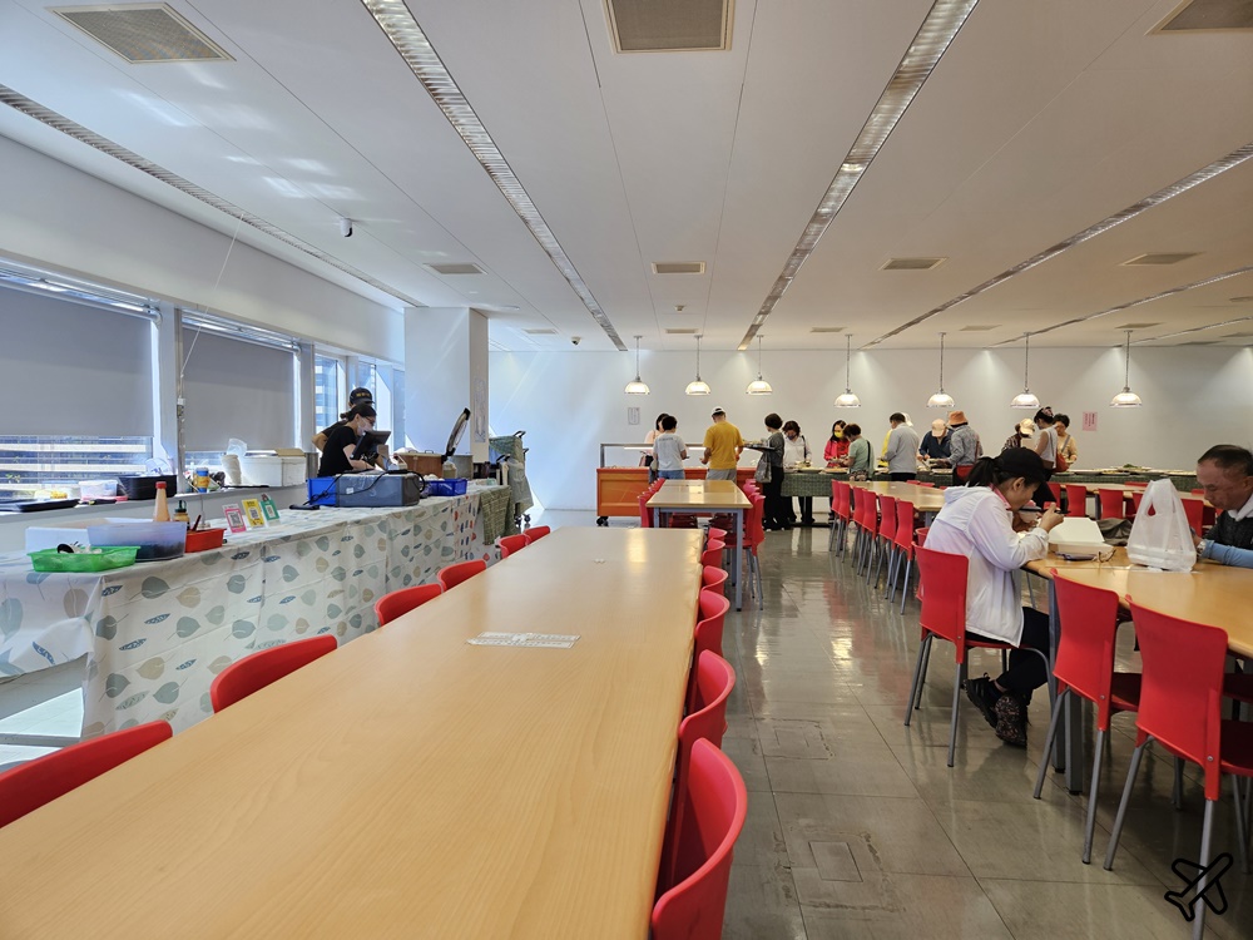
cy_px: 470
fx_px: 833
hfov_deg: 73.9
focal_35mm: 23
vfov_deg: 58.9
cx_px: 626
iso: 125
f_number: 1.8
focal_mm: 5.4
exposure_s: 1/120
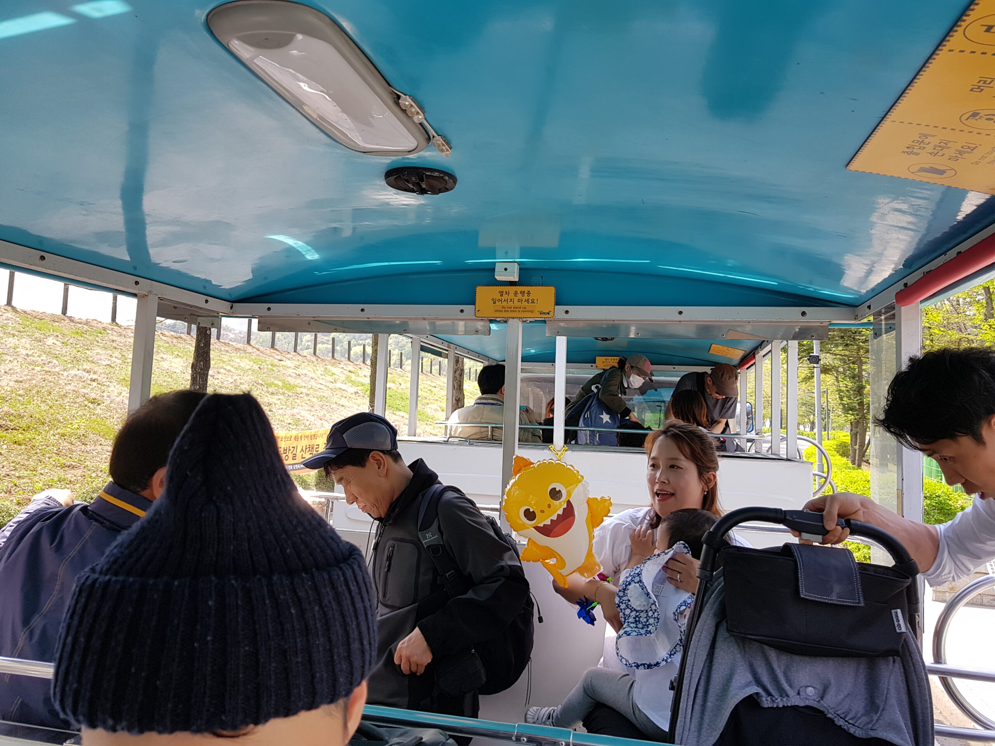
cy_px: 373
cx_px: 498
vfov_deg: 53.1
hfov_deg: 67.3
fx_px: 747
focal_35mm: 26
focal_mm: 4.2
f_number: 1.7
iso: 40
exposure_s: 1/412
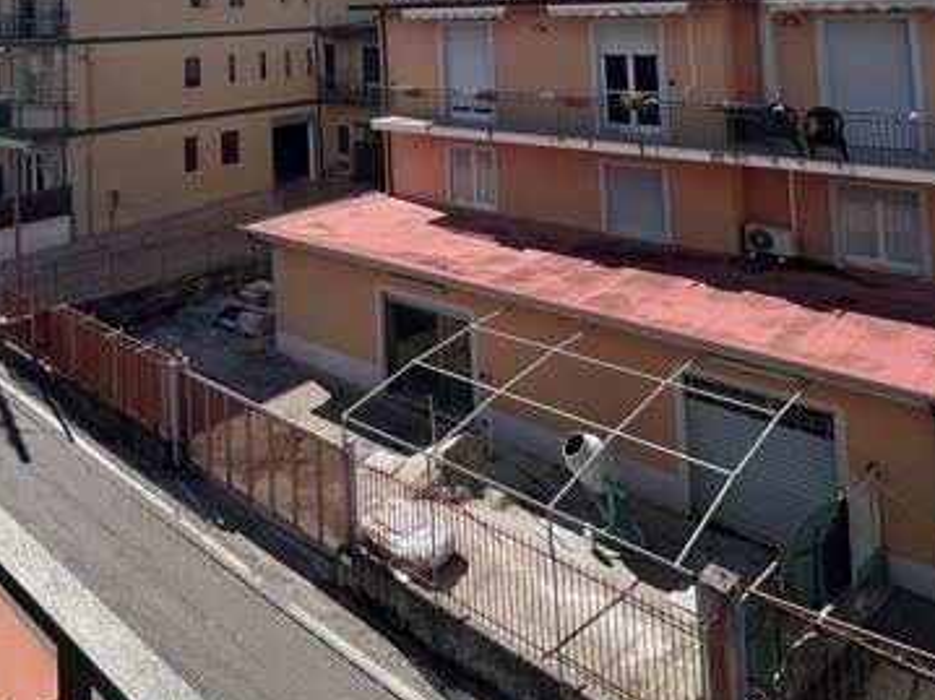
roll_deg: +1.4
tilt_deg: +4.4
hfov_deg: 57.0
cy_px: -29
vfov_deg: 40.9
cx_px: 182
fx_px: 783
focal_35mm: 29
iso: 32
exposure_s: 1/1815
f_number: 1.8
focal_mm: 1.57
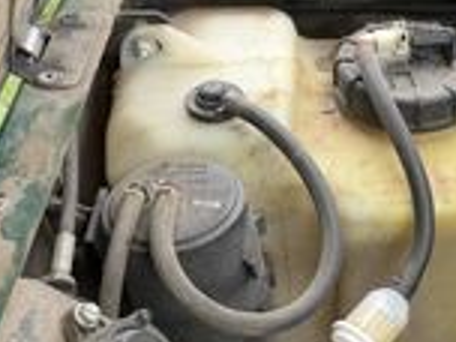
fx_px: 830
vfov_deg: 23.3
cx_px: 507
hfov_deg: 27.9
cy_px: 150
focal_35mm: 63
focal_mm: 6.76
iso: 64
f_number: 1.78
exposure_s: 1/121
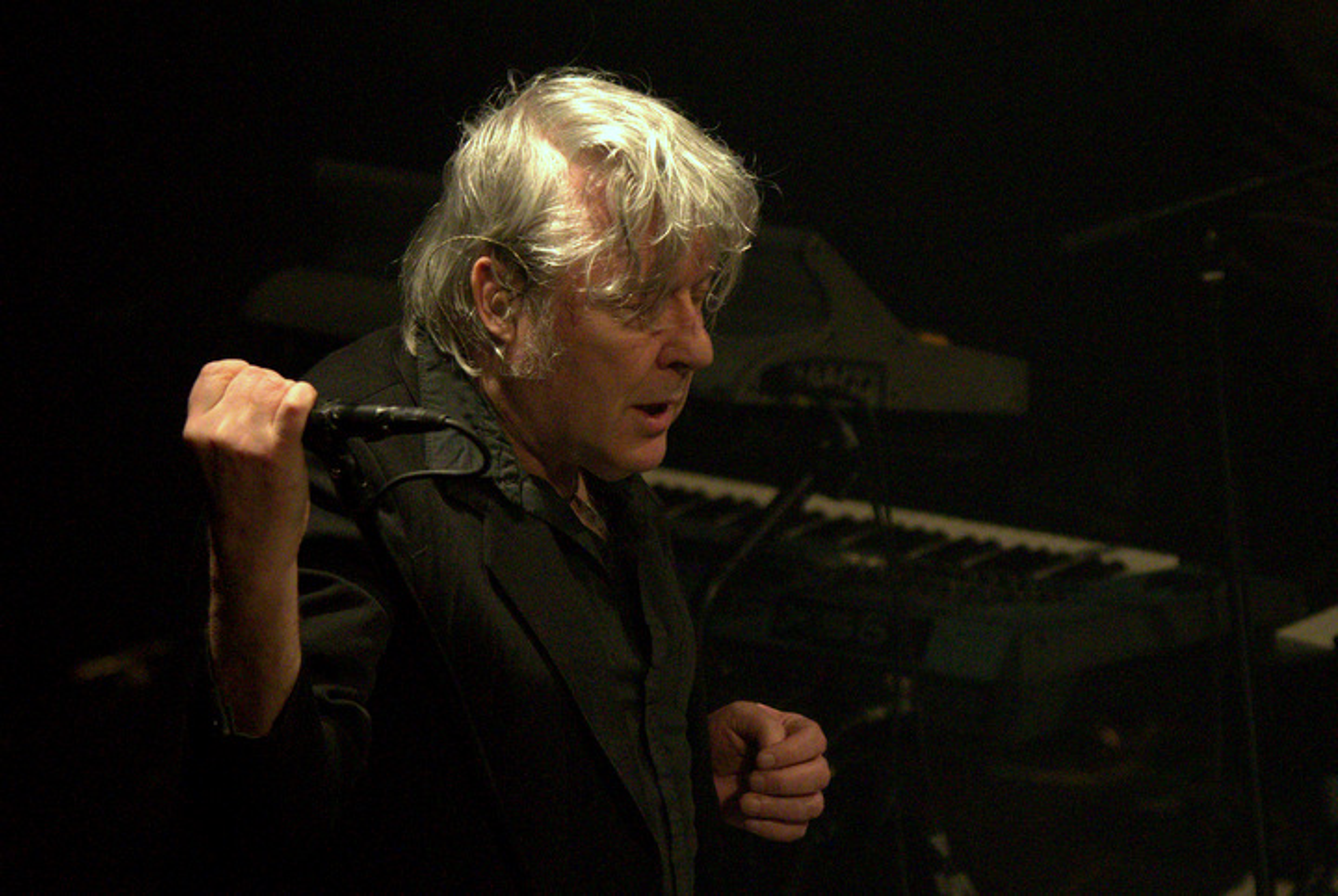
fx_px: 6252
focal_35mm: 168
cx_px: 669
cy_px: 448
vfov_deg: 8.2
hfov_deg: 12.2
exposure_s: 1/400
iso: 3200
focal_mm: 112
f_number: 2.8
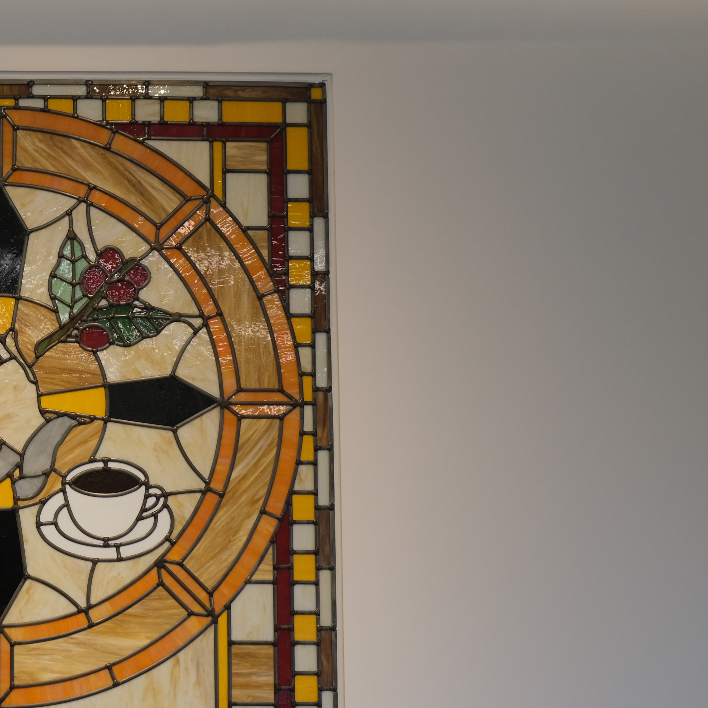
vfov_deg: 29.4
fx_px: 1342
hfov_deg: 27.9
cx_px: 12
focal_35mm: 58
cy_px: 449
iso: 320
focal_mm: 18.8
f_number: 4
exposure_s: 1/110
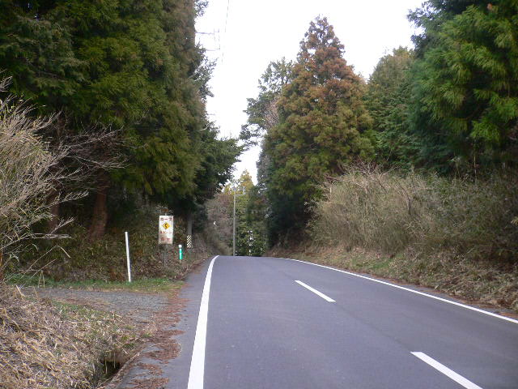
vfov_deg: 40.7
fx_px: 524
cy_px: 194
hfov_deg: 52.6
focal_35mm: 35
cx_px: 259
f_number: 2.8
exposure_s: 1/60
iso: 100
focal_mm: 5.8
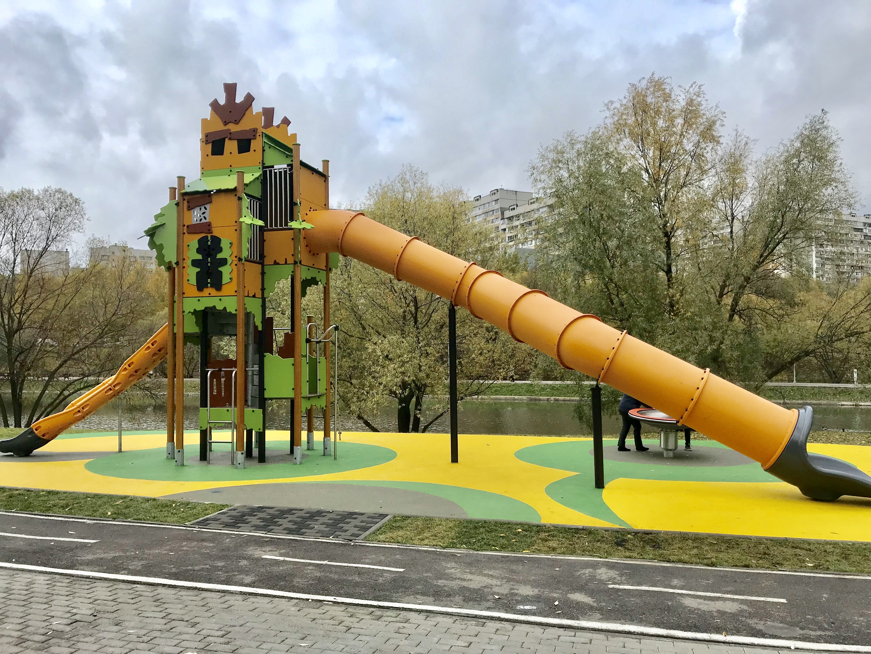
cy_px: 327
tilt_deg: +3.4
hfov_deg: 63.4
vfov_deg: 49.7
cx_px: 436
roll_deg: +0.3
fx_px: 705
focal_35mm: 28
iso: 20
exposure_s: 1/1259
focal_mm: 3.99
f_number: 1.8
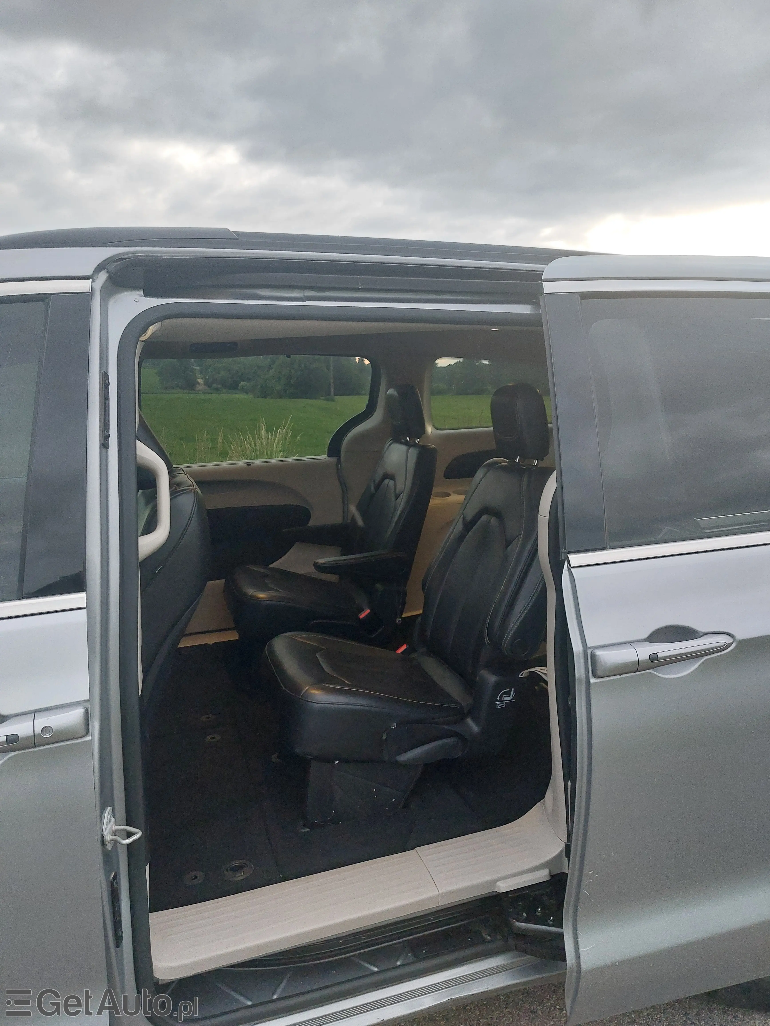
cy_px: 513
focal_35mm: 25
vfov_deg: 69.4
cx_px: 385
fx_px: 741
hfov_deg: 54.9
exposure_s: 1/50
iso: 400
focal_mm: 5.23
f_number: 1.8
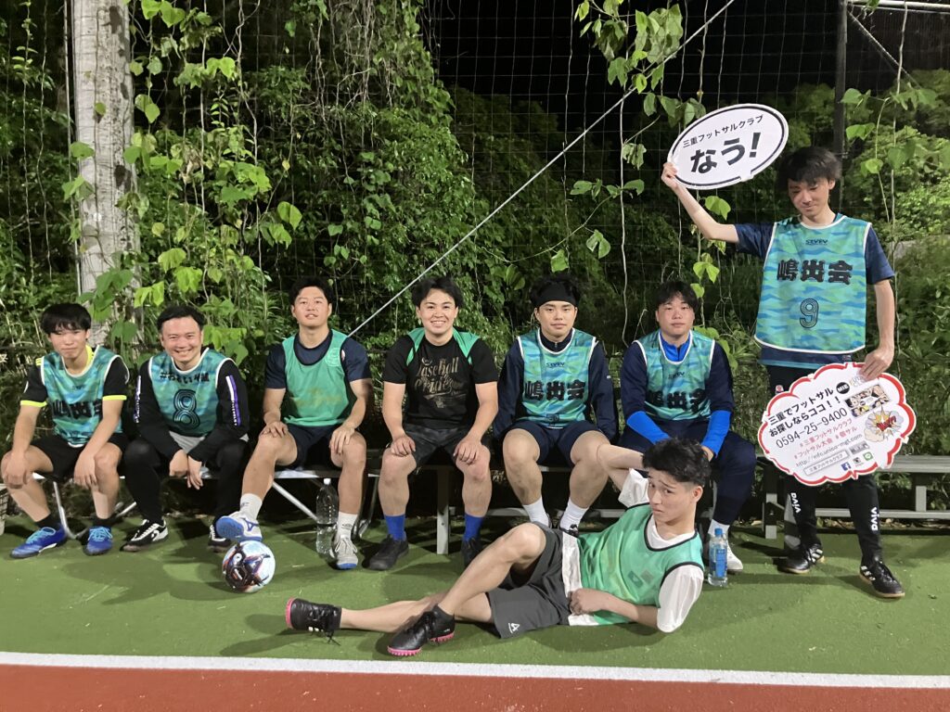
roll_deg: -1.1
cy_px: 356
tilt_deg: -4.0
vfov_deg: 49.7
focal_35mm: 28
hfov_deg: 63.4
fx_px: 768
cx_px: 475
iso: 640
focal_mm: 3.99
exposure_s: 1/26
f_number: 1.8
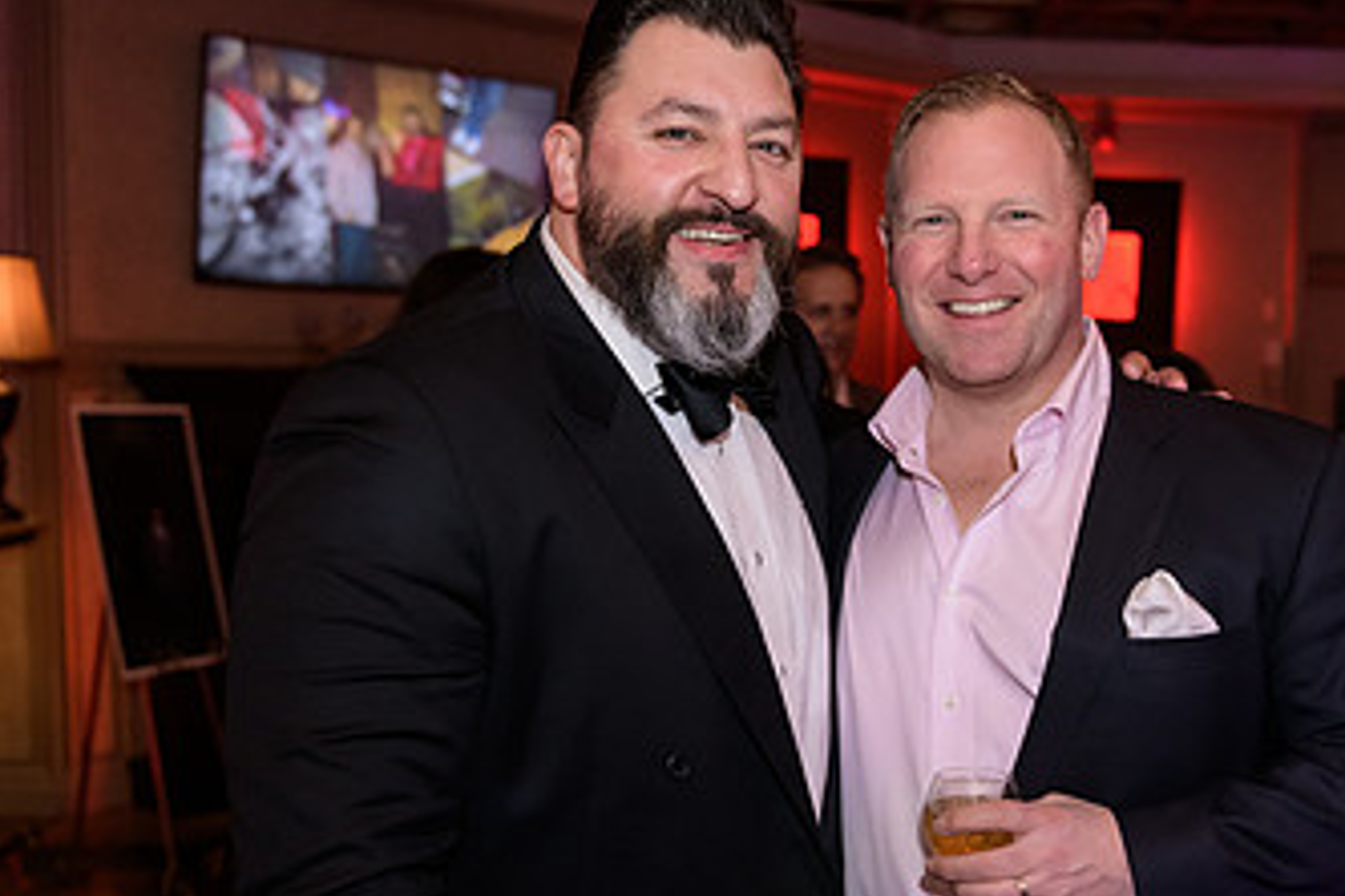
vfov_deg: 25.0
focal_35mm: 54
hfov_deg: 36.3
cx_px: 941
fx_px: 2017
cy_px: 547
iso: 1600
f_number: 3.2
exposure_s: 1/125
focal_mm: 31
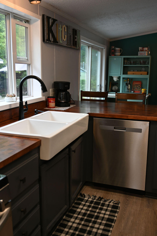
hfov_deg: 38.4
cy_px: 118
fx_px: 226
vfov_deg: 55.1
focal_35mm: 34
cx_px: 78
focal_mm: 34.5
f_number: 4
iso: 400
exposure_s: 1/125
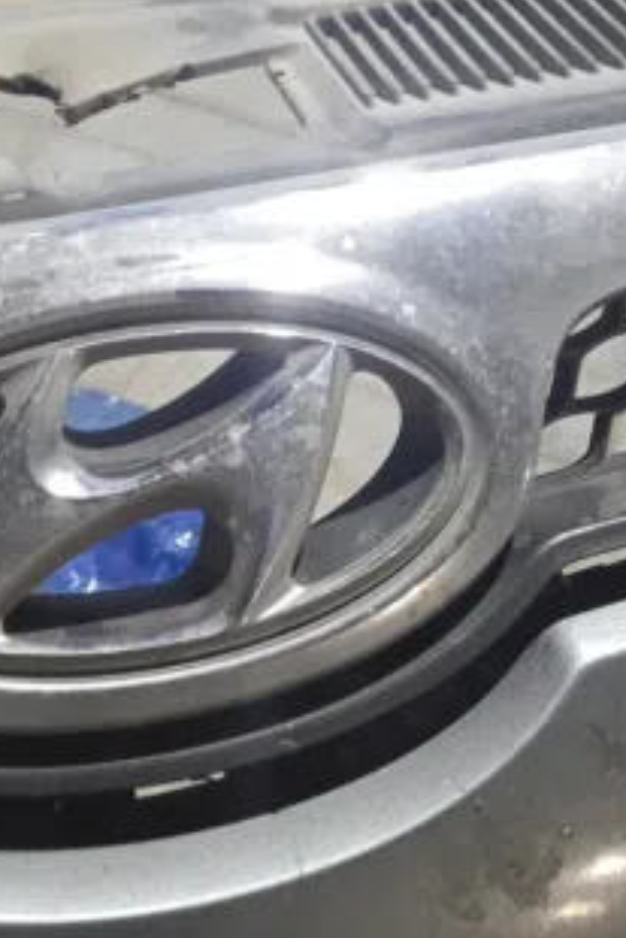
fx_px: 1511
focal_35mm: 58
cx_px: 200
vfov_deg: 34.4
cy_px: 530
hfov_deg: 23.3
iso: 1000
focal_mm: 3.98
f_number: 1.8
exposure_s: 1/33.3
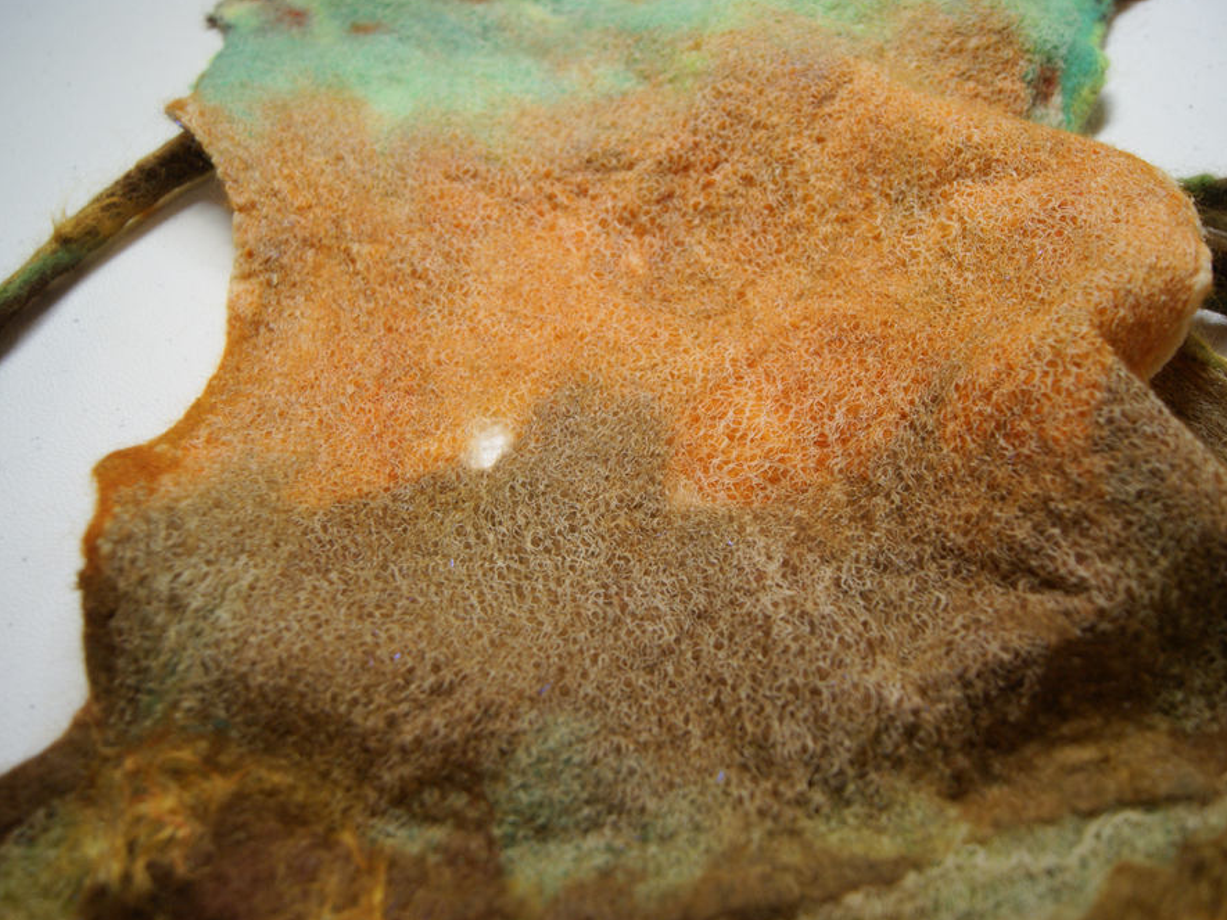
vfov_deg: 46.8
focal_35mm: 30
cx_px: 653
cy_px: 454
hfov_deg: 59.9
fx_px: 1064
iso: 400
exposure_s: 1/30
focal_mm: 18
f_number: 3.5
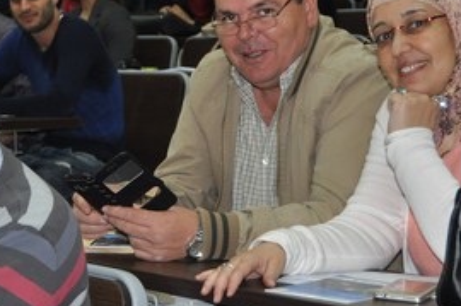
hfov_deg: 18.4
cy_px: 102
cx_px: 85
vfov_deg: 12.4
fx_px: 1408
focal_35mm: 110
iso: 800
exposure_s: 1/60
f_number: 4.2
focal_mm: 31
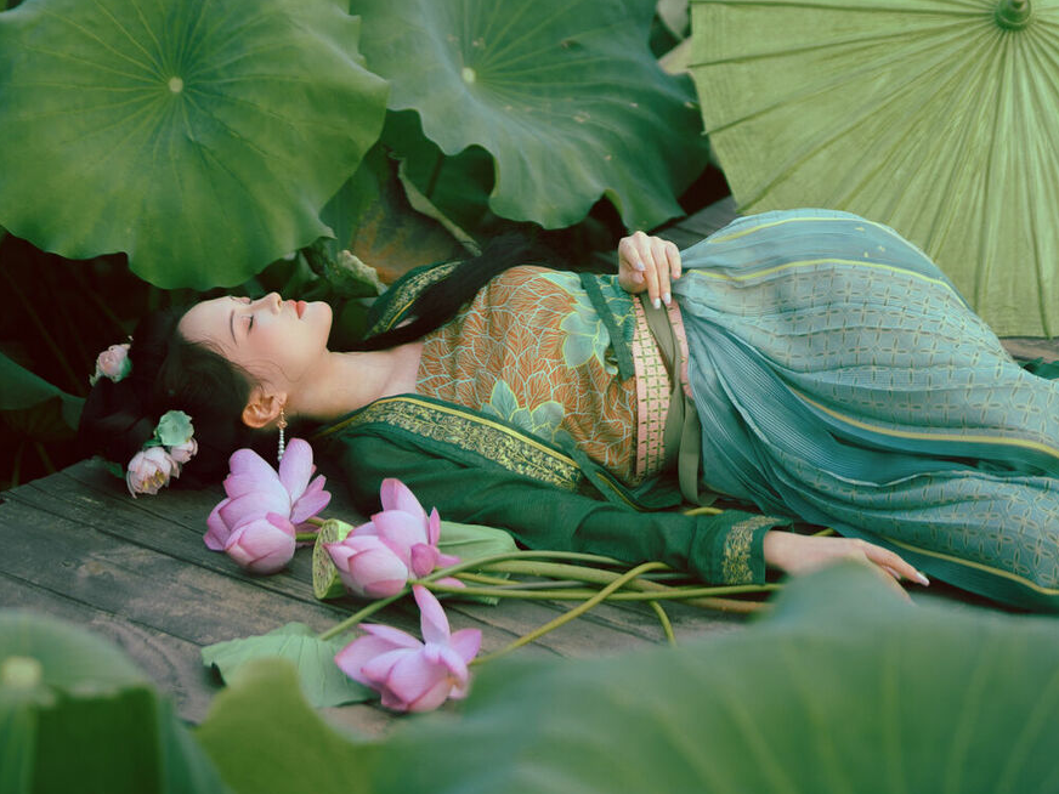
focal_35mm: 165
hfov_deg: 12.0
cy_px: -107
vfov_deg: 8.9
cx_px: 577
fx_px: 5048
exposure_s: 1/640
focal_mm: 95
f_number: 2.8
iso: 200
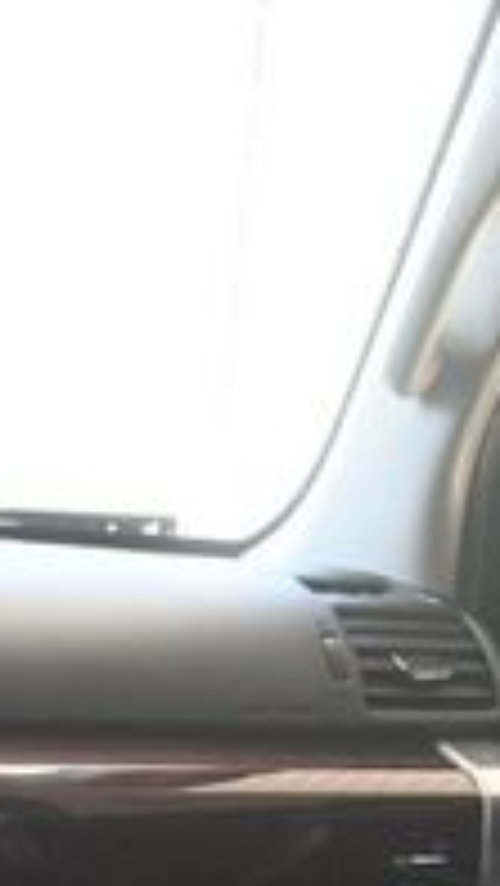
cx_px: -626
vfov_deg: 22.4
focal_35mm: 92
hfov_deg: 11.3
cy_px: 846
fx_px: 2166
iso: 1250
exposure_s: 1/125
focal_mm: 18
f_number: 3.5
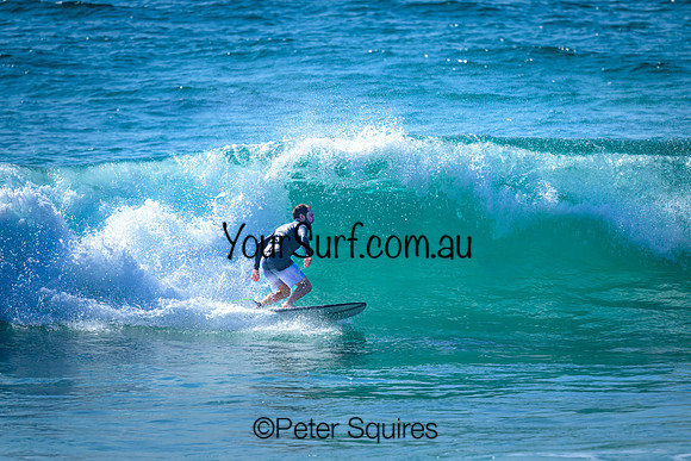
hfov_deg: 2.6
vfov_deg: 1.7
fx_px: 15358
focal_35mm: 800
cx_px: 346
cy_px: 230
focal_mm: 800
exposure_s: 1/3200
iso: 360
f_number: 6.3
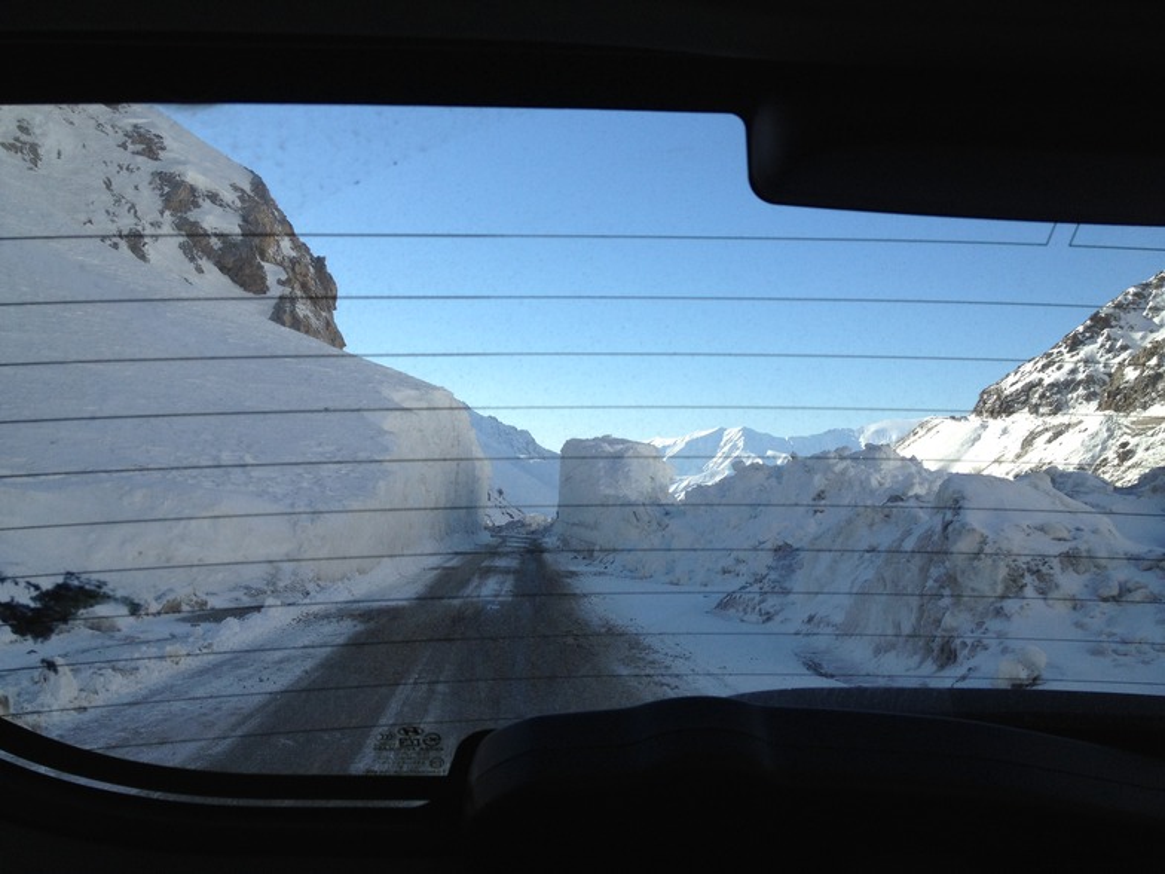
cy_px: 437
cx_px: 582
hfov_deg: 52.6
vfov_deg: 40.7
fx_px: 1178
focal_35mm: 35
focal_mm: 4.28
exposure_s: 1/1418
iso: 64
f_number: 2.4
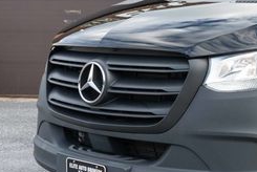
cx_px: 314
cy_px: 49
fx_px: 522
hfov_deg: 24.8
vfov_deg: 18.6
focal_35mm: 73
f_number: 4
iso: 160
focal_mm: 28
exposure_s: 1/320
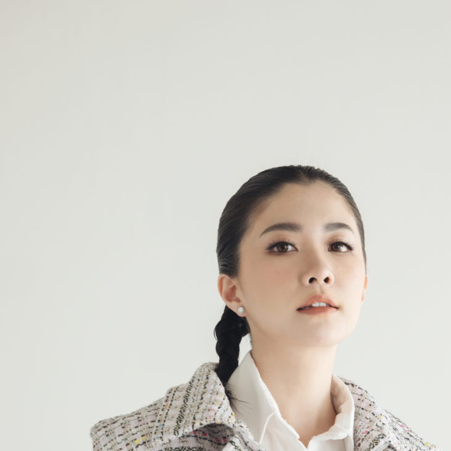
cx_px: 281
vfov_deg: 12.3
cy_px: 461
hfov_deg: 12.5
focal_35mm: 140
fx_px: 2064
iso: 100
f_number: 2.8
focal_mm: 70
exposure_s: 1/125
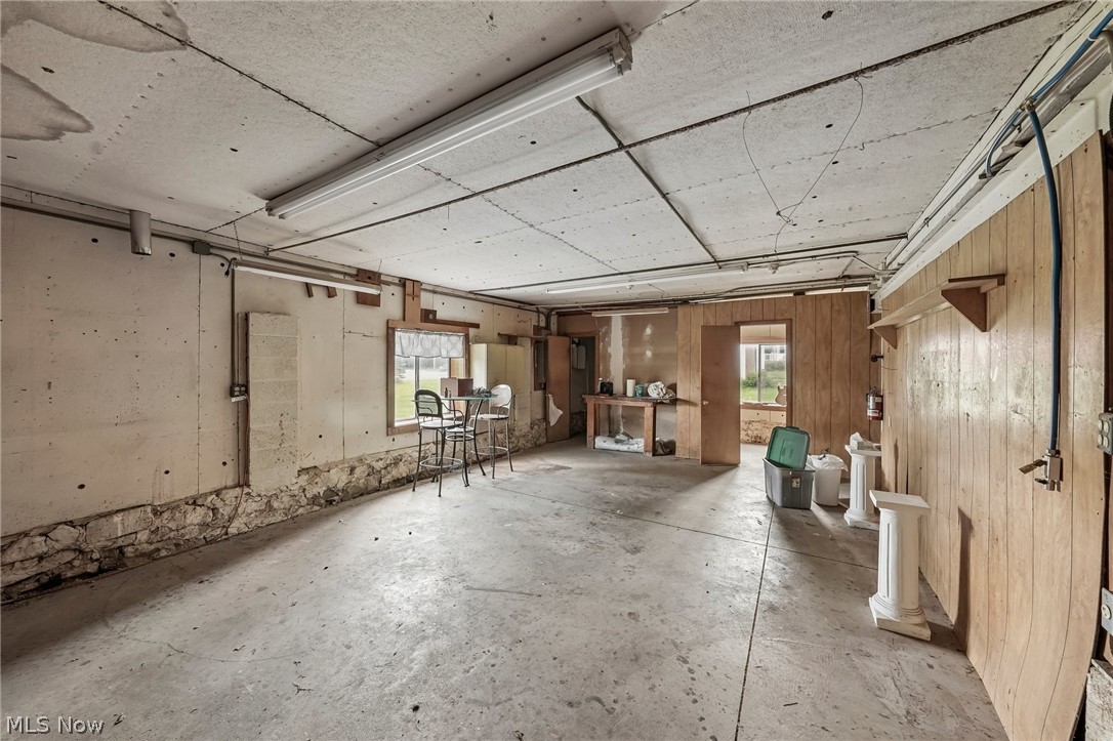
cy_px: 370
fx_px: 371
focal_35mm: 12
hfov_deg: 112.6
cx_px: 556
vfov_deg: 89.9
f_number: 8
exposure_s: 1/8
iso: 400
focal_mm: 12
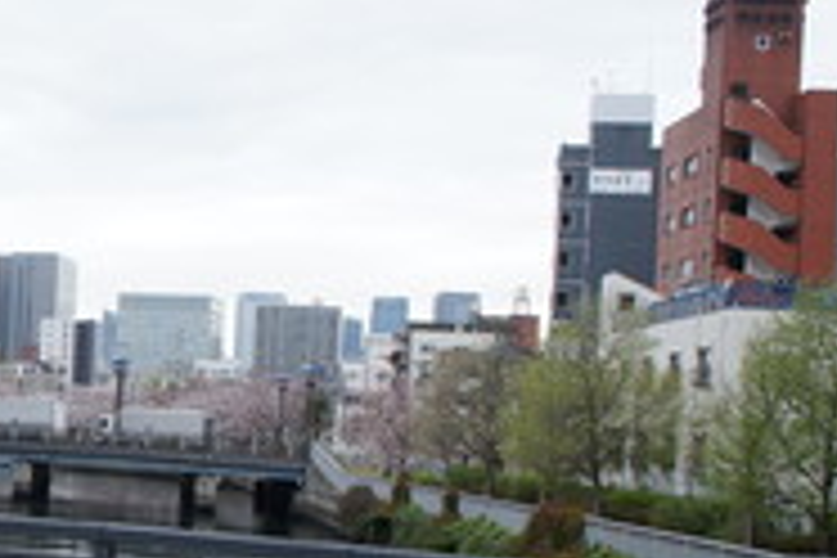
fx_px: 1772
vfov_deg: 17.8
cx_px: -104
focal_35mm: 76
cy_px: 443
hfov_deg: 24.6
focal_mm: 21
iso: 200
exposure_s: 1/160
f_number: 6.3
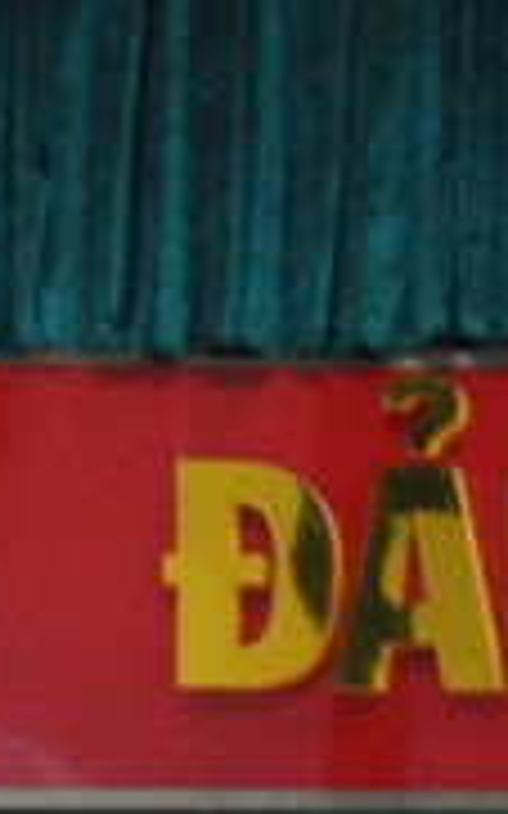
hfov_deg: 2.5
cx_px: 3426
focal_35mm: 472
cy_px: 2446
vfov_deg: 4.3
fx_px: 10464
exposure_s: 1/20
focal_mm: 28
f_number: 4
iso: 640
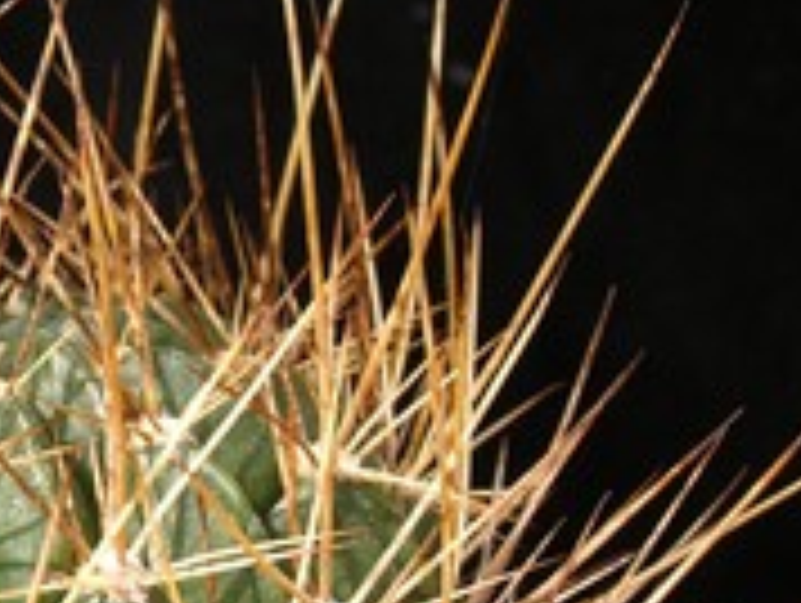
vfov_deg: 11.4
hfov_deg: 14.9
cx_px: 27
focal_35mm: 130
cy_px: 482
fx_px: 3012
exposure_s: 1/194
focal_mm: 9.6
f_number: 4.4
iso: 50
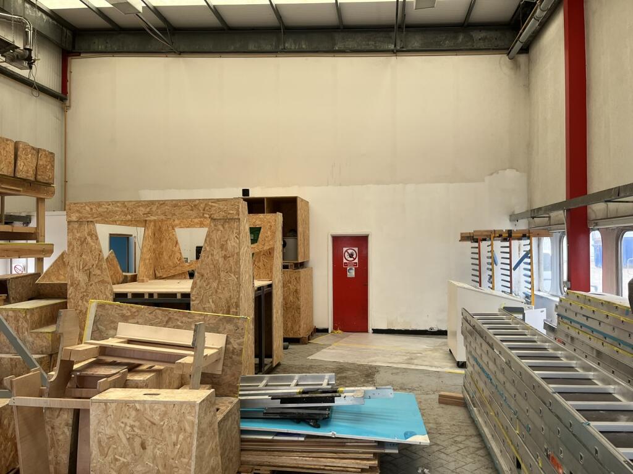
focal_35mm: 26
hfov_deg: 67.3
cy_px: 237
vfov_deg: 53.1
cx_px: 316
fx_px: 475
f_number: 1.6
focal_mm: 5.1
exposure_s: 1/121
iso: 100
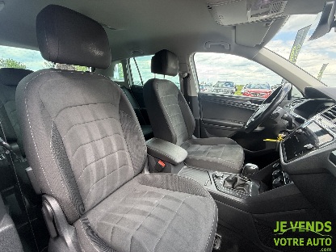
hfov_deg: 102.1
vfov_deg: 85.7
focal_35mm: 14
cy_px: 126
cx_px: 168
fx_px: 136
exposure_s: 1/99
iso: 125
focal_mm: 2.22
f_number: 2.2
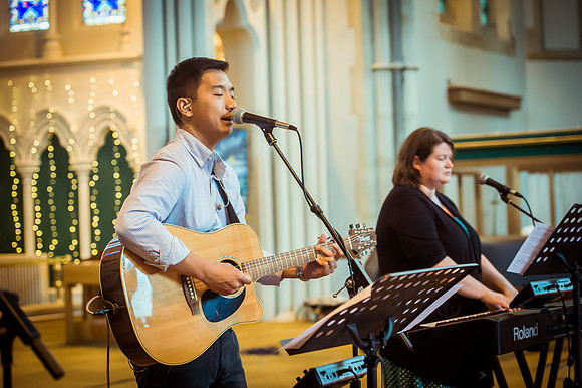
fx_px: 1131
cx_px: 291
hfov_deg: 28.9
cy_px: 194
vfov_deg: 19.4
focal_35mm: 70
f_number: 3.5
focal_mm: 70
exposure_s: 1/200
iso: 2800
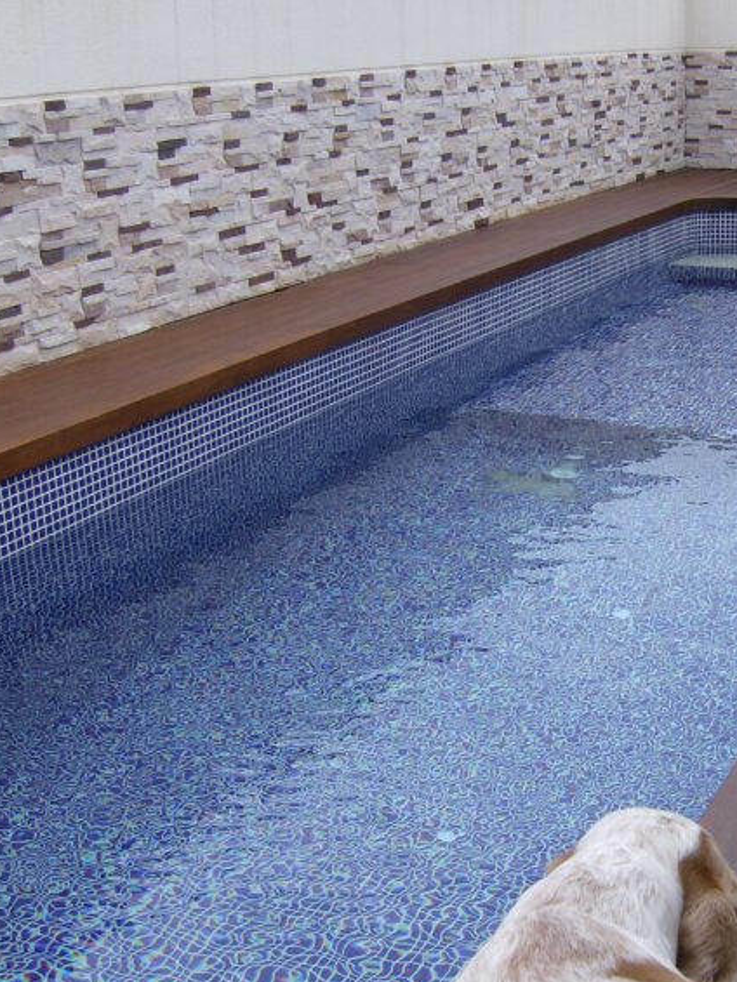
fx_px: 1390
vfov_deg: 38.9
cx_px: 631
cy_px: 499
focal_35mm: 49
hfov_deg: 28.8
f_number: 4.7
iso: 100
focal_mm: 6
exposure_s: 1/583
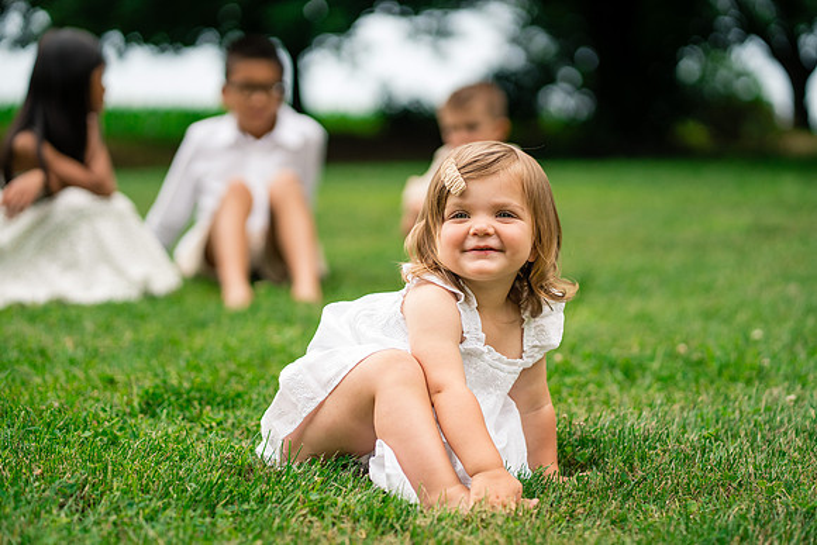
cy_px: 272
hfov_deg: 23.9
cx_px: 408
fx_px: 1929
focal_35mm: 85
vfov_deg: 16.1
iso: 400
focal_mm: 85
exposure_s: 1/2500
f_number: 2.5
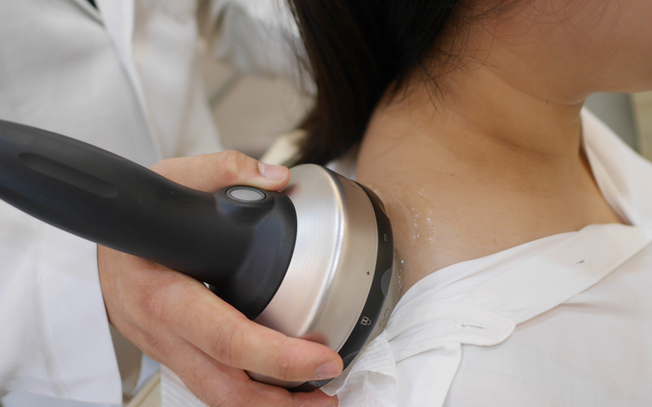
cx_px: 326
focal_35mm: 32
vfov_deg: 39.4
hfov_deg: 59.7
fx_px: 569
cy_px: 208
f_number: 1.7
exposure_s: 1/125
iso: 500
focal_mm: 15
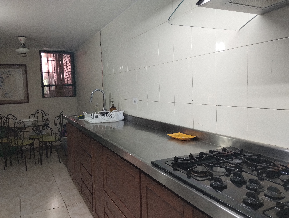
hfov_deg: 63.4
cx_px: 144
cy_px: 109
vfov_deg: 49.9
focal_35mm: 28
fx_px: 234
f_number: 1.8
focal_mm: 4.27
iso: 641
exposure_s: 1/30
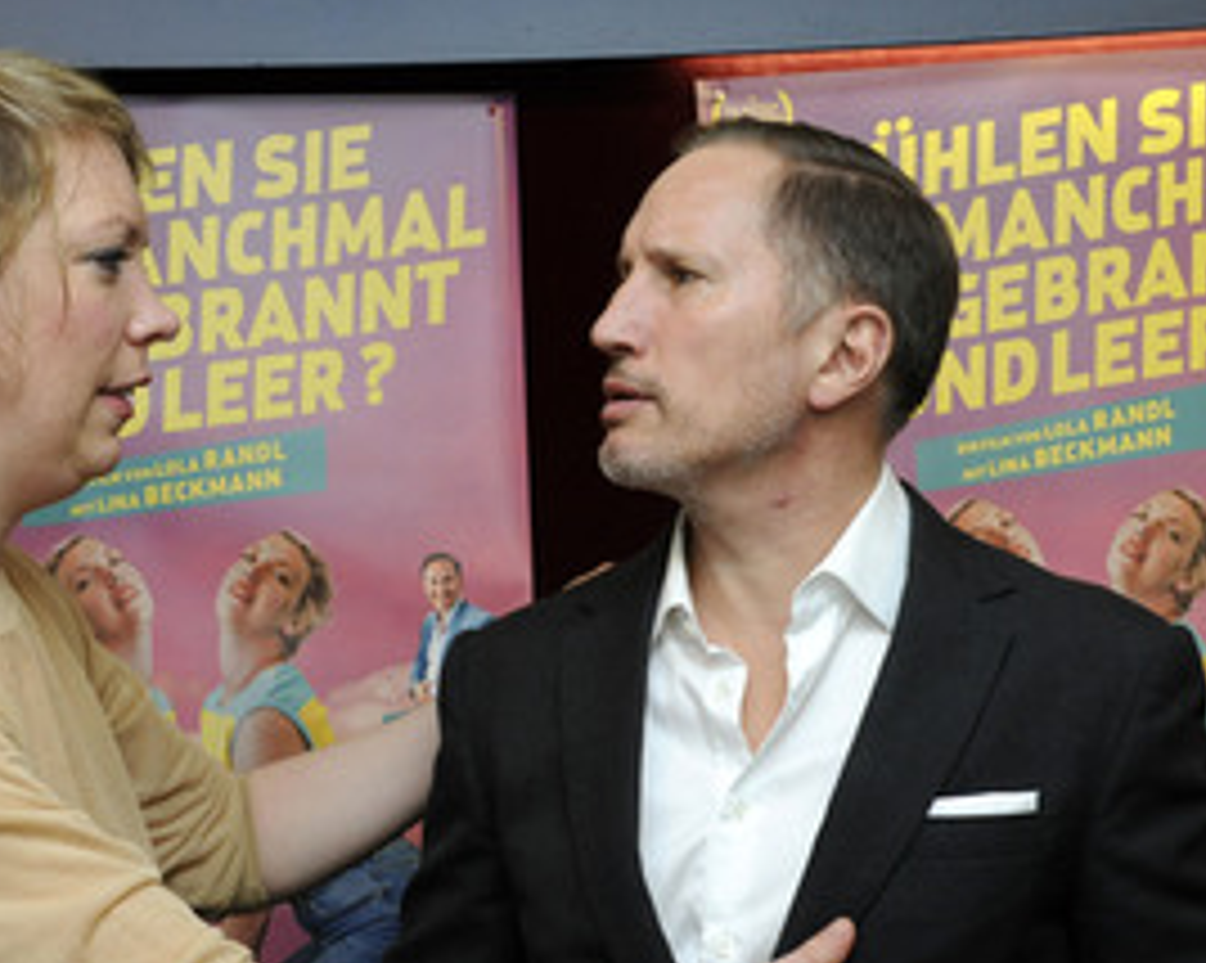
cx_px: 459
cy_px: 662
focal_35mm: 71
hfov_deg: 26.7
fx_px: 2532
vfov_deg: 21.4
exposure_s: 1/125
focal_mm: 45
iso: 2000
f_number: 9
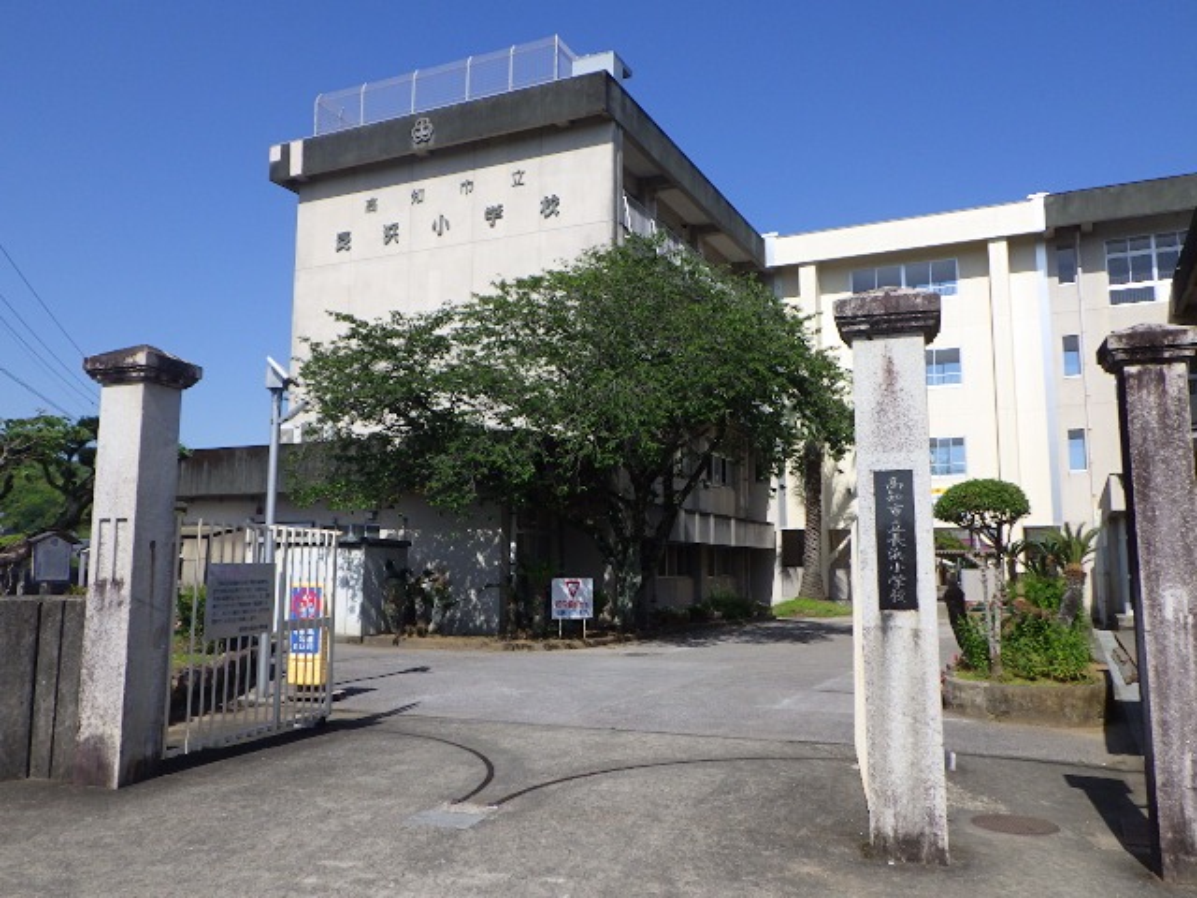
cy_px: 449
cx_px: 598
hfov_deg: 63.4
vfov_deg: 49.7
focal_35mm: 28
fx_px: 968
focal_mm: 5
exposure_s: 1/1250
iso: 125
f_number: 4.2
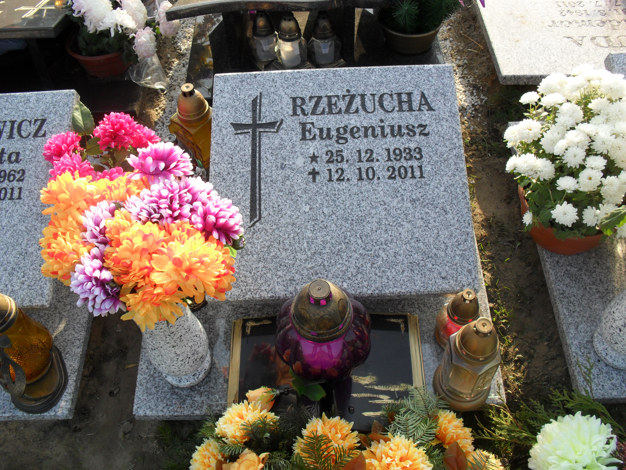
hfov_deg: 52.6
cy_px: 235
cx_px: 313
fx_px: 633
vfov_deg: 40.7
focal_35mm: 35
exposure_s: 1/250
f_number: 3.2
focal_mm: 6.3
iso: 100
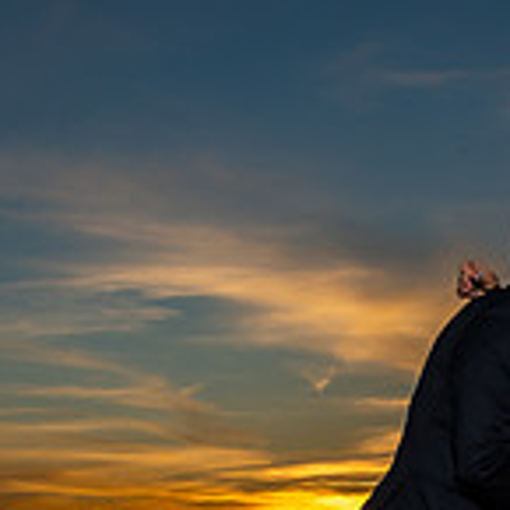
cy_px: 560
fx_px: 1784
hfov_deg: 16.3
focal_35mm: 107
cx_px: 306
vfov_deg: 15.8
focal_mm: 27
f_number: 18
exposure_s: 1/200
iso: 200
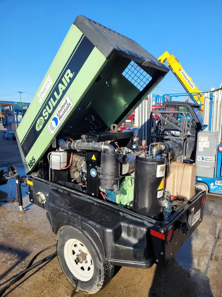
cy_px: 148
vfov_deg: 67.3
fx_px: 222
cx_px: 111
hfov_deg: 53.1
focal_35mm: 26
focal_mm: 5.4
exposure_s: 1/1339
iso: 40
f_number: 1.8
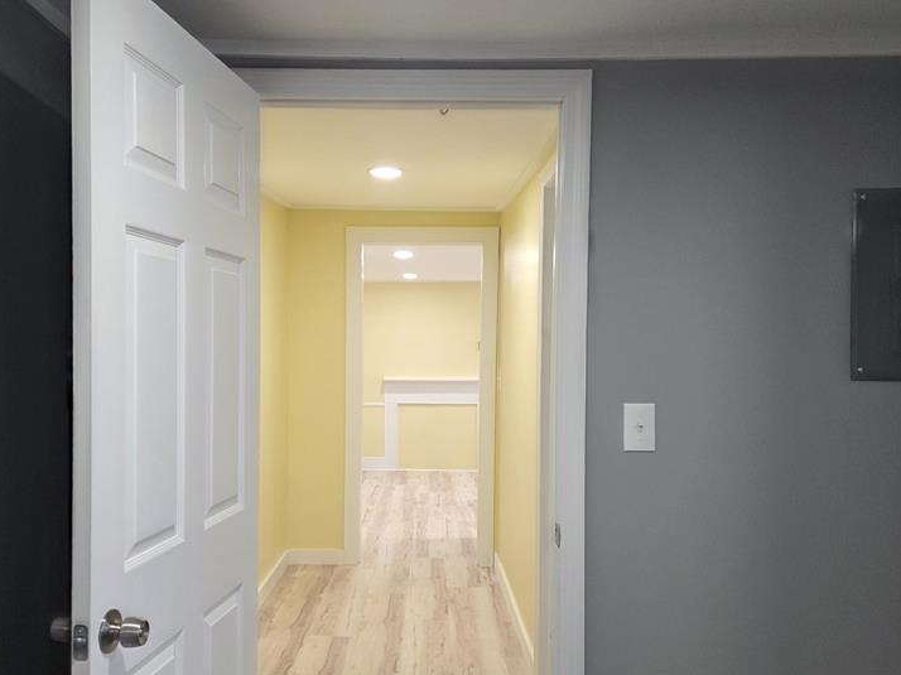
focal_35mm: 33
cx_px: 405
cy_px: 363
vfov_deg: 42.9
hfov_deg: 55.3
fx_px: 859
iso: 320
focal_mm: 6.3
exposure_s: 1/120
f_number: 1.7
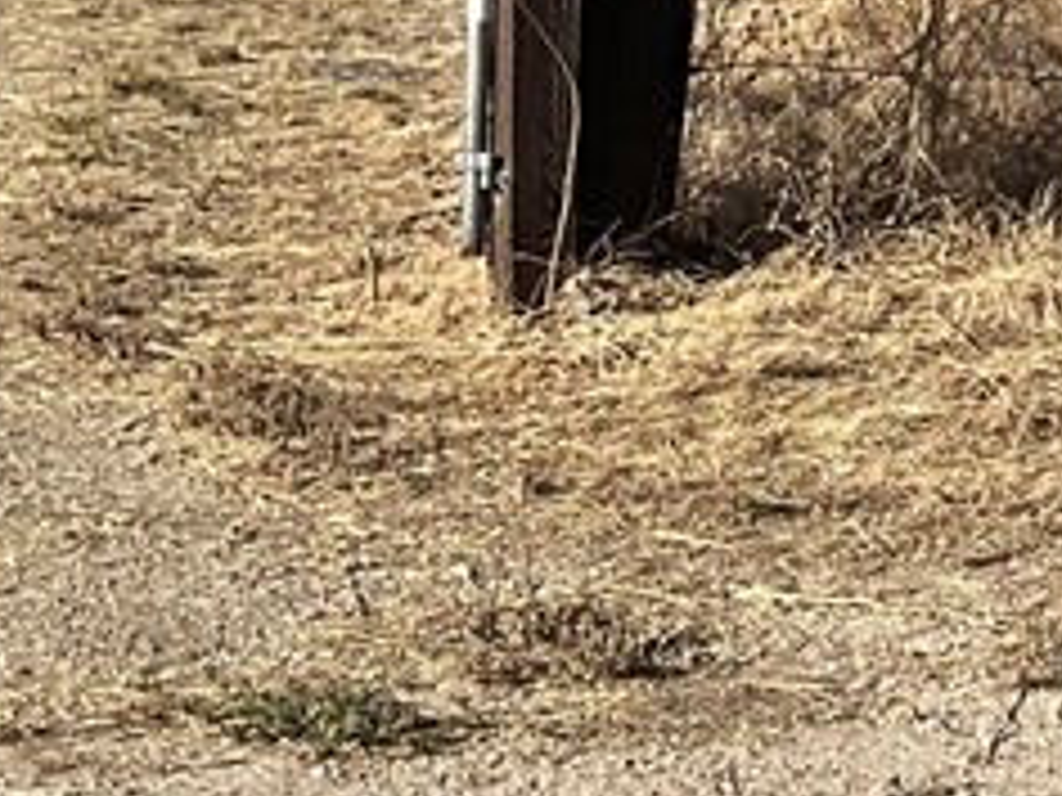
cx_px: 2020
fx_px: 3866
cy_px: -423
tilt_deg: +2.8
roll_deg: -1.3
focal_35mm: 126
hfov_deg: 13.7
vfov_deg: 11.3
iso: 16
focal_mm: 3
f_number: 1.8
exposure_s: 1/2801
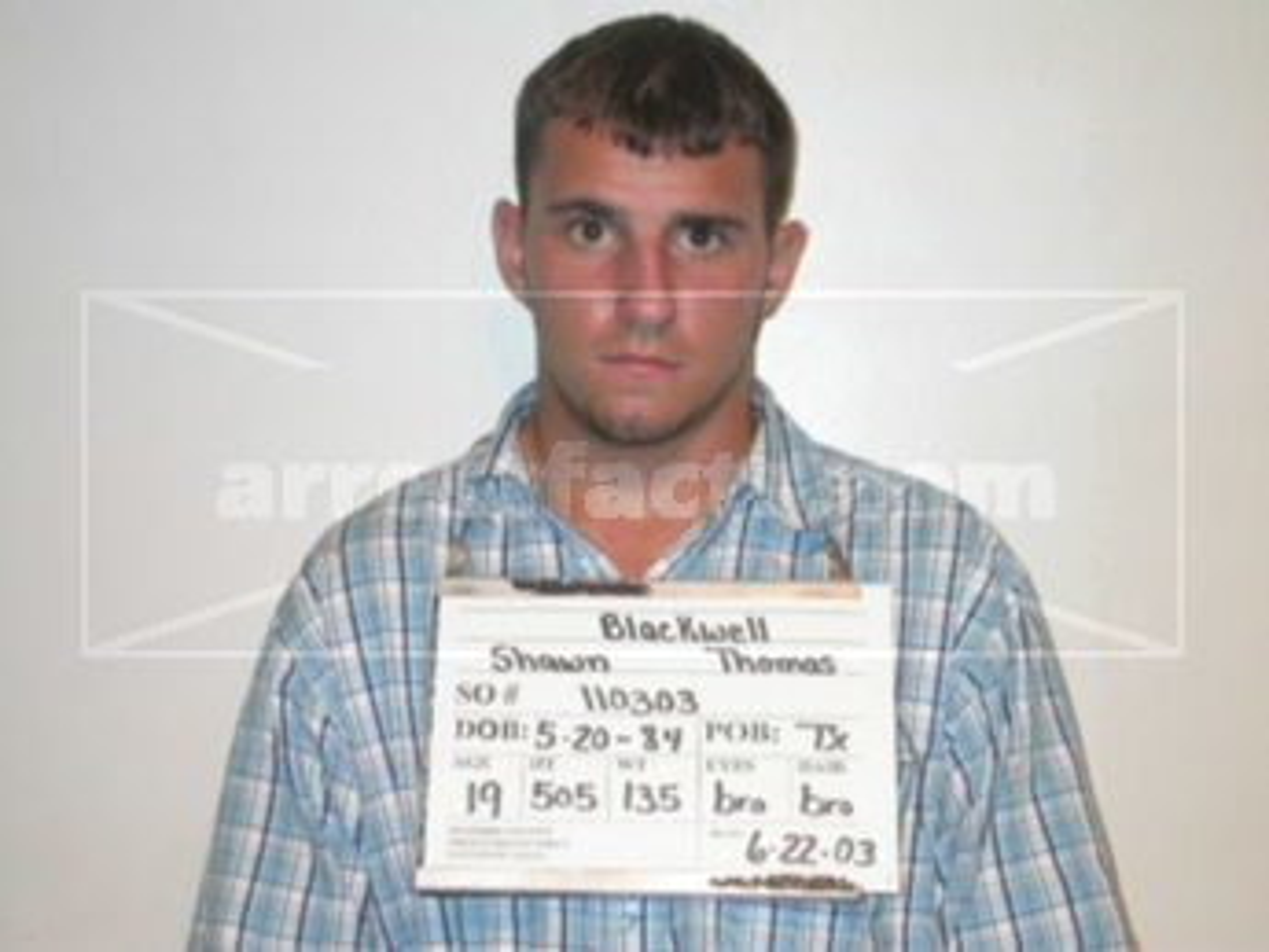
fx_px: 2420
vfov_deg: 22.3
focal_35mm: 66
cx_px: 634
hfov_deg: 29.4
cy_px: 476
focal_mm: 13.8
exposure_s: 1/60.3
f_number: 3.2
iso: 100
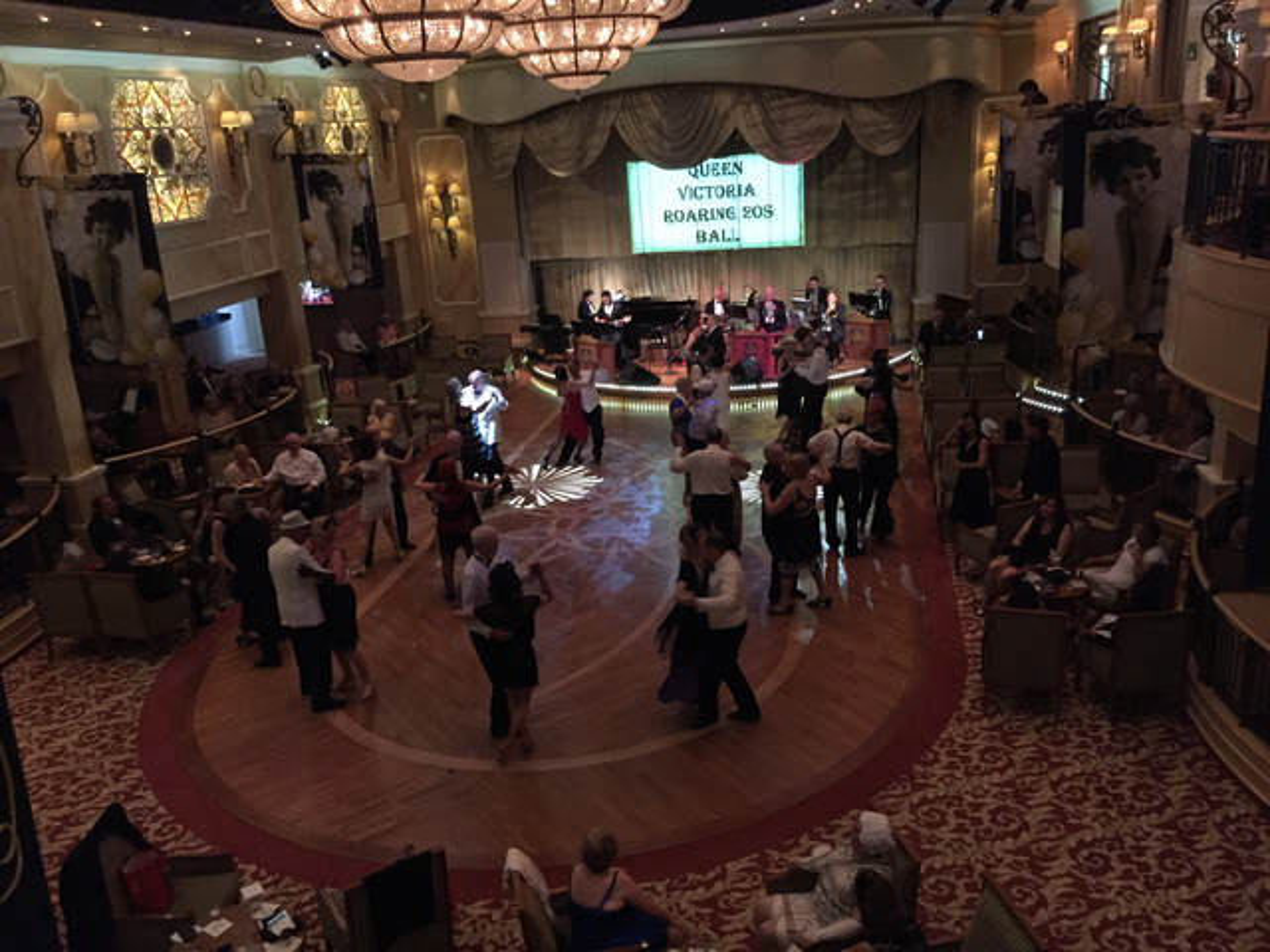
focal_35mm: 29
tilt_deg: -18.9
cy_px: 476
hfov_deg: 61.7
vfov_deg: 48.2
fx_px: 1064
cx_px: 635
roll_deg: +3.7
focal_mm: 4.15
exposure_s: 1/17
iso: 320
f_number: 2.2
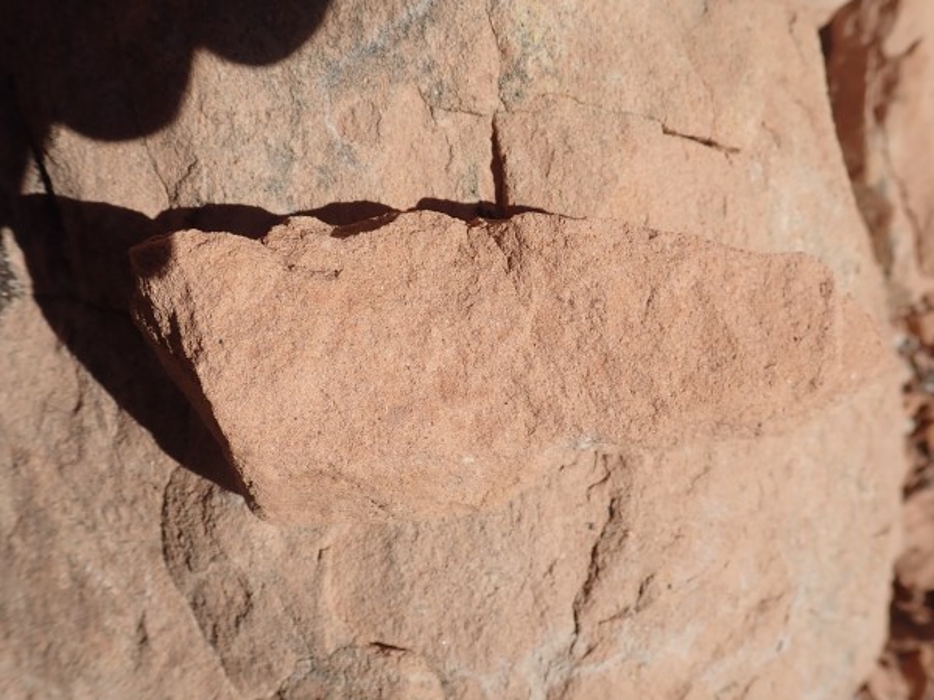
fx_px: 809
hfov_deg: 60.0
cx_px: 467
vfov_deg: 46.8
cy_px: 350
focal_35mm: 30
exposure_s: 1/320
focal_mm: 5.5
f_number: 9
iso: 100
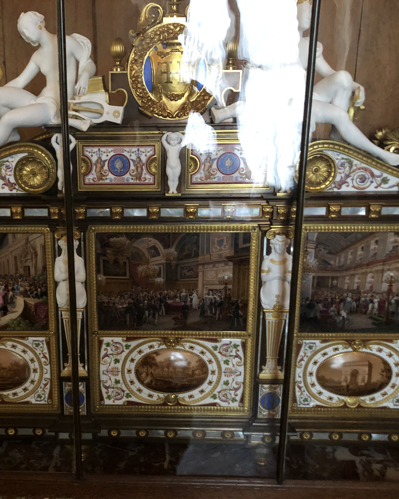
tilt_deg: -16.3
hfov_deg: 39.5
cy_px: 248
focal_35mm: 37
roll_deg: +1.0
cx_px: 125
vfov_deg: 49.1
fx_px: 546
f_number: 1.8
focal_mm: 4
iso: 100
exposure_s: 1/4
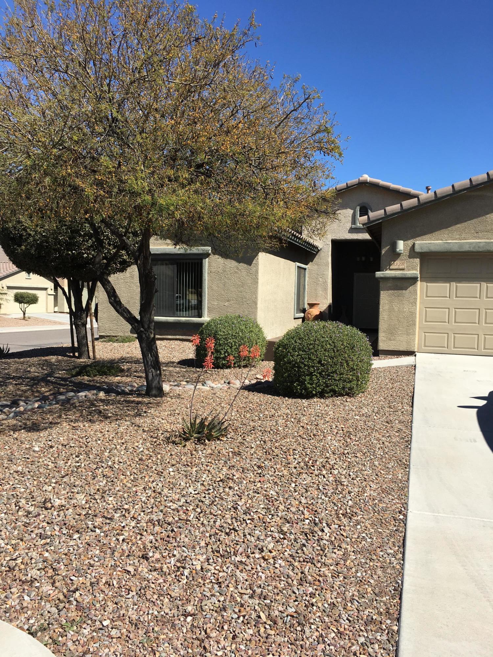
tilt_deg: -3.1
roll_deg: -1.0
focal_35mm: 29
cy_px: 328
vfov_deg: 61.7
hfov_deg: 48.2
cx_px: 246
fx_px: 551
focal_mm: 4.15
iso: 25
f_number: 2.2
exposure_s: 1/1538
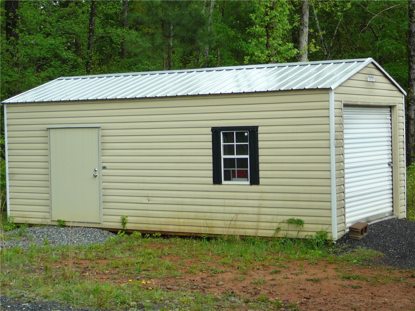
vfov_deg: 20.7
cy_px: 156
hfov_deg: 27.4
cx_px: 208
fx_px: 851
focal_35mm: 71
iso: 80
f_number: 3.7
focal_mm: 10.5
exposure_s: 1/100
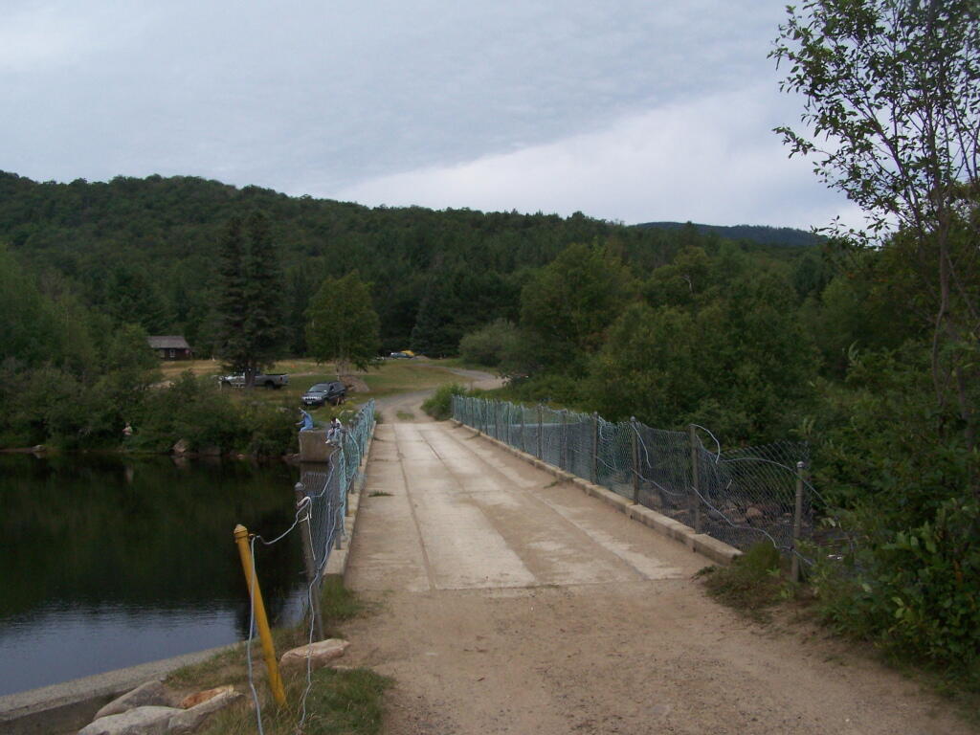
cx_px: 490
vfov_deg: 37.7
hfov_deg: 49.0
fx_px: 1076
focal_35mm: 38
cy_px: 368
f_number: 5.6
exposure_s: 1/1000
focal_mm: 6.3
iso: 200
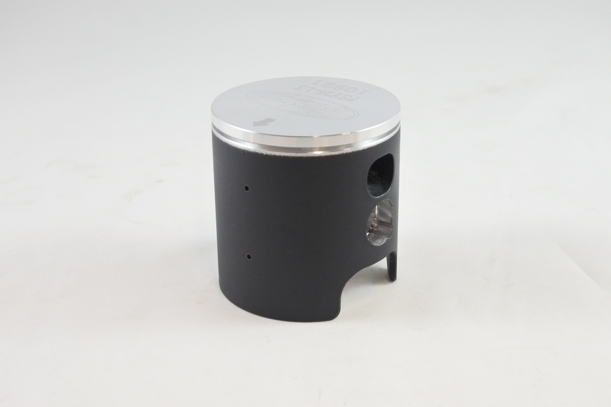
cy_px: 204
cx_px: 306
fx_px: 798
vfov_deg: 28.6
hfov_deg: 41.9
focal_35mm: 47
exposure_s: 1/125
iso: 560
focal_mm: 17.6
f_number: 4.5
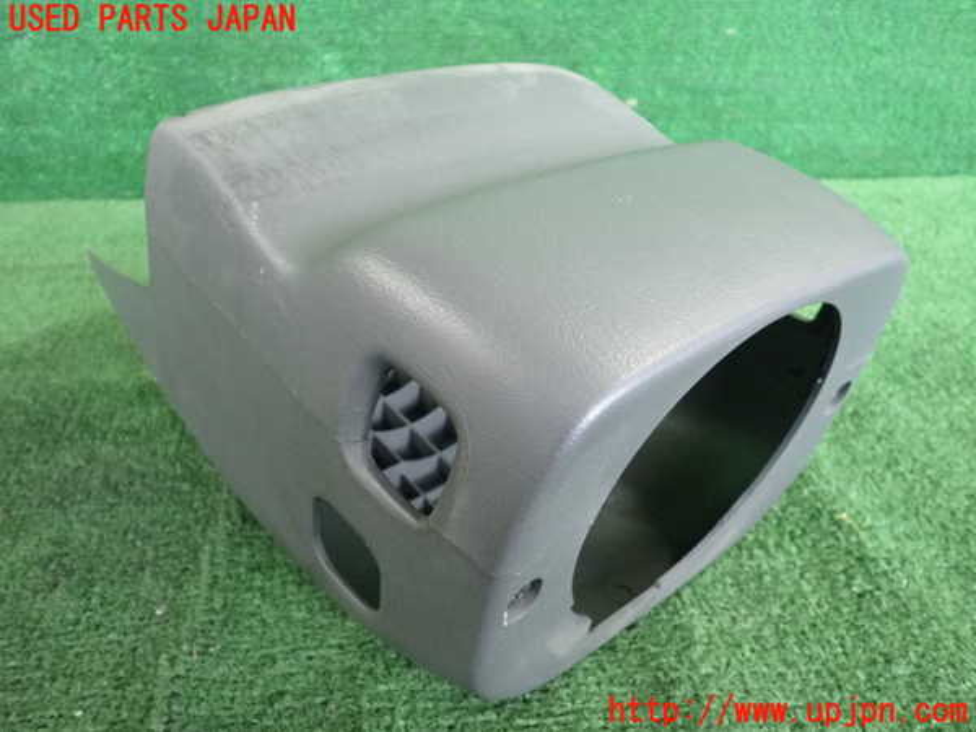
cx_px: 488
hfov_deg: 60.0
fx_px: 846
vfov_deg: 46.8
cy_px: 366
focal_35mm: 30
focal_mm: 5.4
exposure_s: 1/125
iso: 1250
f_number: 2.3
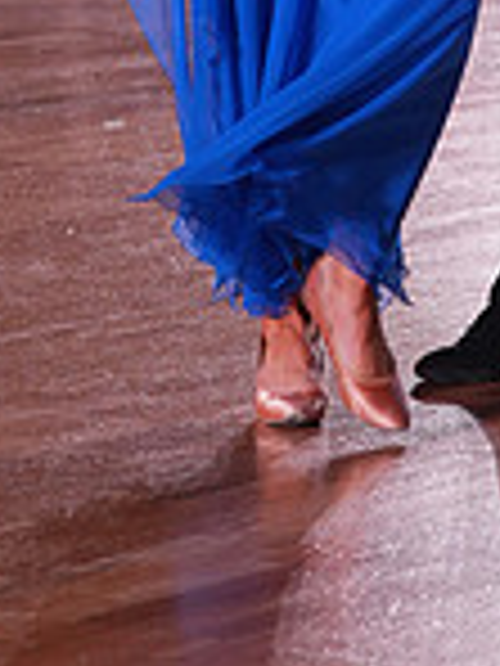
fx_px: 5662
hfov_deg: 5.0
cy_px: -212
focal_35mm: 294
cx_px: 588
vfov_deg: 6.7
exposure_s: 1/400
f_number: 4
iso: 1000
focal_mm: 78
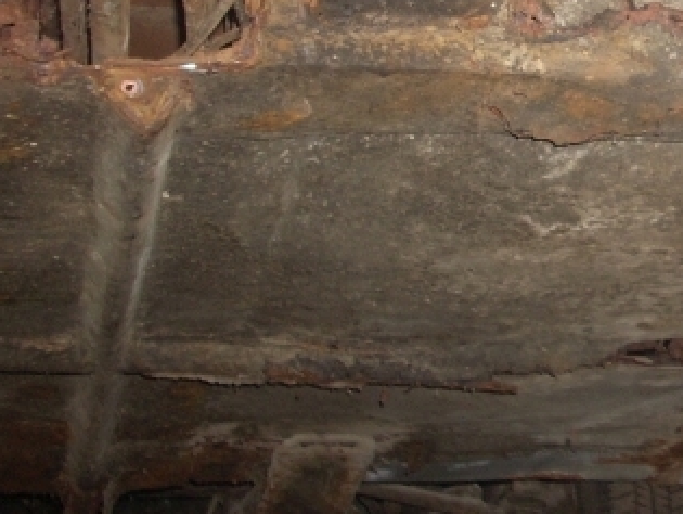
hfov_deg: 21.1
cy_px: 40
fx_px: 1738
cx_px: 748
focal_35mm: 88
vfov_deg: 16.6
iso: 100
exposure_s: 1/60
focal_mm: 6.2
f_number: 2.8
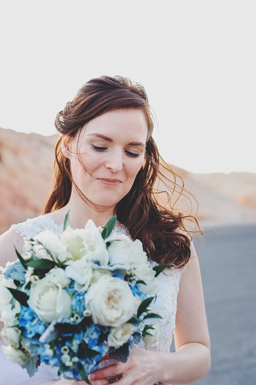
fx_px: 534
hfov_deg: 27.0
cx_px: 128
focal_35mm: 50
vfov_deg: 39.6
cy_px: 192
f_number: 3.5
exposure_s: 1/250
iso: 200
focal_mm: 50
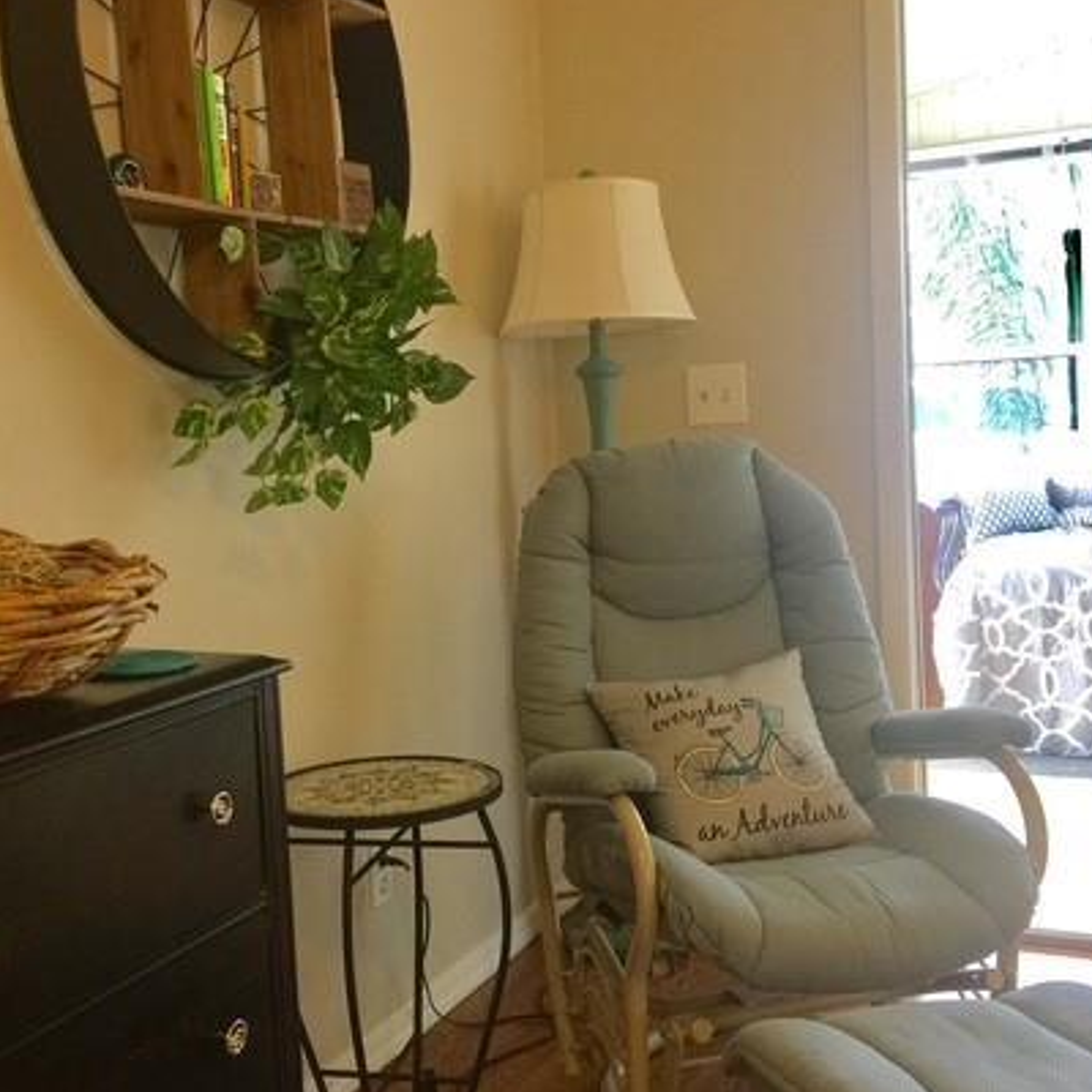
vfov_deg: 40.9
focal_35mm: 41
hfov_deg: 40.9
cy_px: 535
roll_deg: +2.1
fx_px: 1463
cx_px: 478
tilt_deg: -4.1
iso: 40
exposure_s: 1/15
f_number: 2.2
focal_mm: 4.15
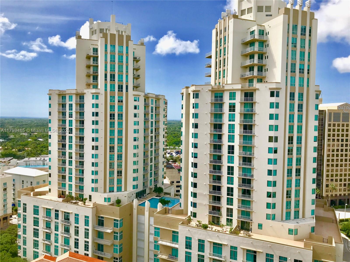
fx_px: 283
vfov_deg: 49.7
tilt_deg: -2.1
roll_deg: -1.1
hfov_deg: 63.4
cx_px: 175
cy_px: 131
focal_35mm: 28
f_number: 1.8
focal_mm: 3.99
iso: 20
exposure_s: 1/2398
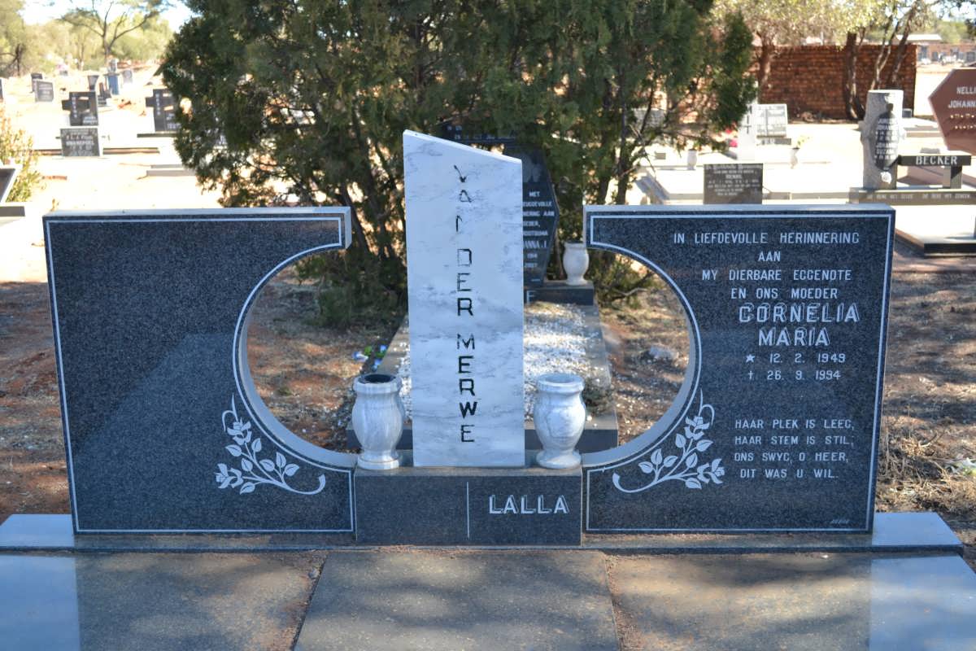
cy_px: 326
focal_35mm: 44
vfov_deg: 30.8
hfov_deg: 45.0
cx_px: 488
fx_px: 1179
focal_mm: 29
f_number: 4.8
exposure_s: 1/100
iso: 400
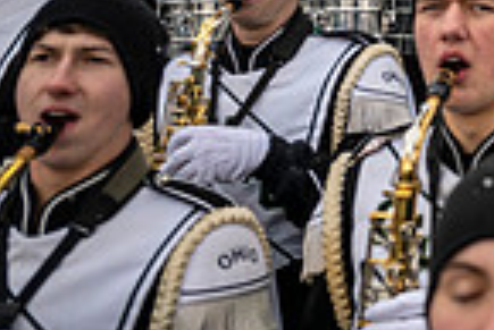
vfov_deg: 13.4
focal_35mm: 96
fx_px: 1319
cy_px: -172
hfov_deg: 16.9
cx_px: 933
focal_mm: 24
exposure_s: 1/500
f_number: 2.8
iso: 160
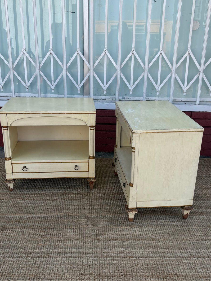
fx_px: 284
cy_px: 137
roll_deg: -1.3
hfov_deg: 40.6
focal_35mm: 35
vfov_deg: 52.6
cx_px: 94
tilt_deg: -16.7
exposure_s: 1/673
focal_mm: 5.96
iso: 50
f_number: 1.6
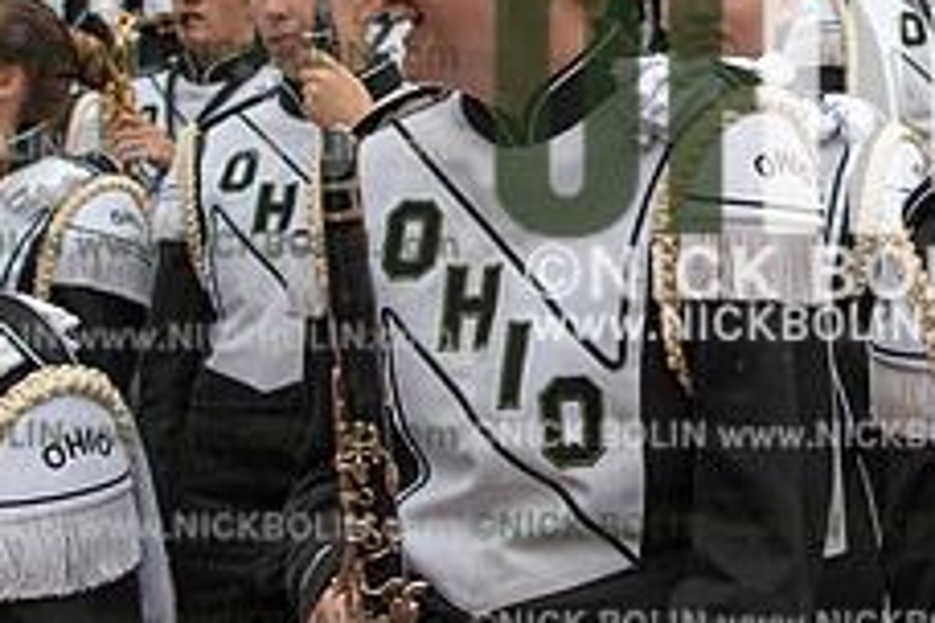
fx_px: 1584
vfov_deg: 22.0
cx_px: 783
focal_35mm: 61
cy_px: 150
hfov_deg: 31.8
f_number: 3.5
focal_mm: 24
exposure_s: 1/800
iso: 250
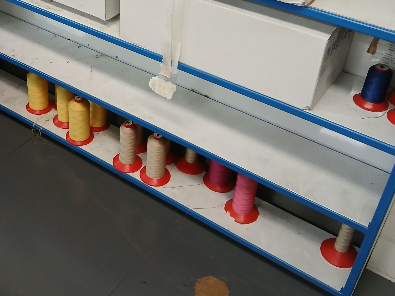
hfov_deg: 40.1
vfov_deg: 31.0
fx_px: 525
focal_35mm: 46
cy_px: 76
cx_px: 98
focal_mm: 3.98
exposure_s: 1/50
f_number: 1.8
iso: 200
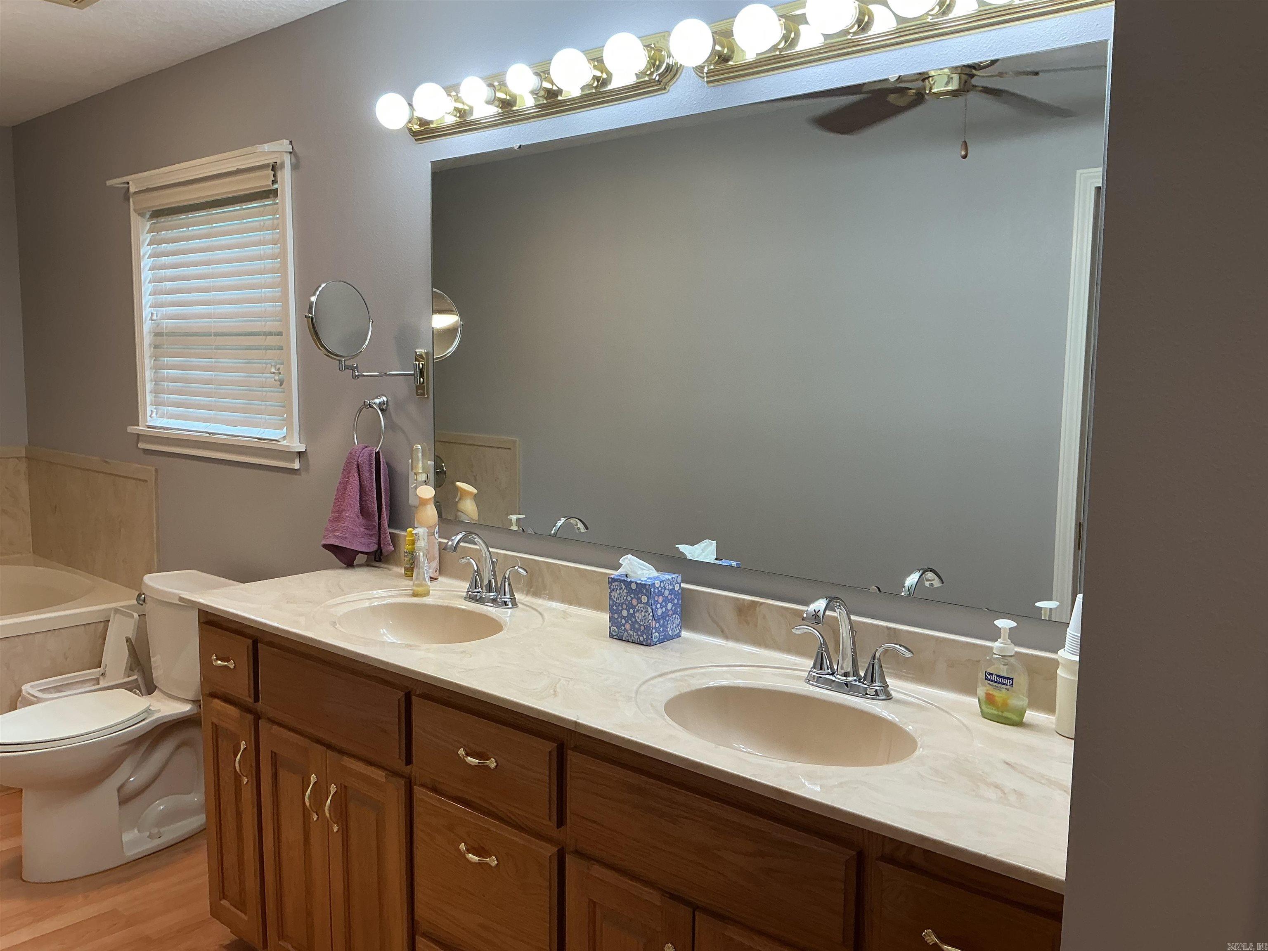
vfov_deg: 48.2
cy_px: 476
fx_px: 1062
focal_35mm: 29
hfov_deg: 61.7
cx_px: 634
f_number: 1.8
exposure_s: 1/60
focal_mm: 3
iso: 40
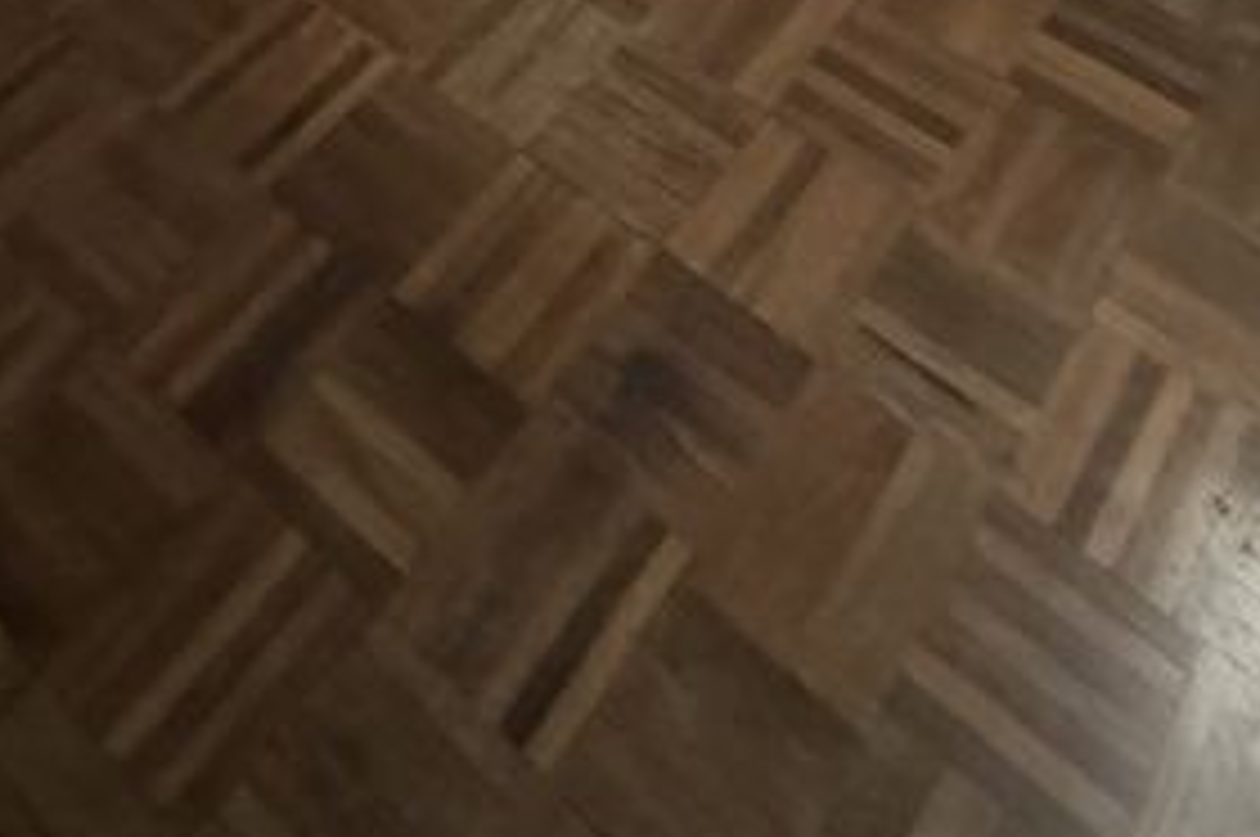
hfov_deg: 39.5
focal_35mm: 50
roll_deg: +2.1
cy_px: -1220
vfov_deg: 14.7
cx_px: 734
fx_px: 1748
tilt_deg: -6.5
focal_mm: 2.22
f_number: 2.2
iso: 1250
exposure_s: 1/51
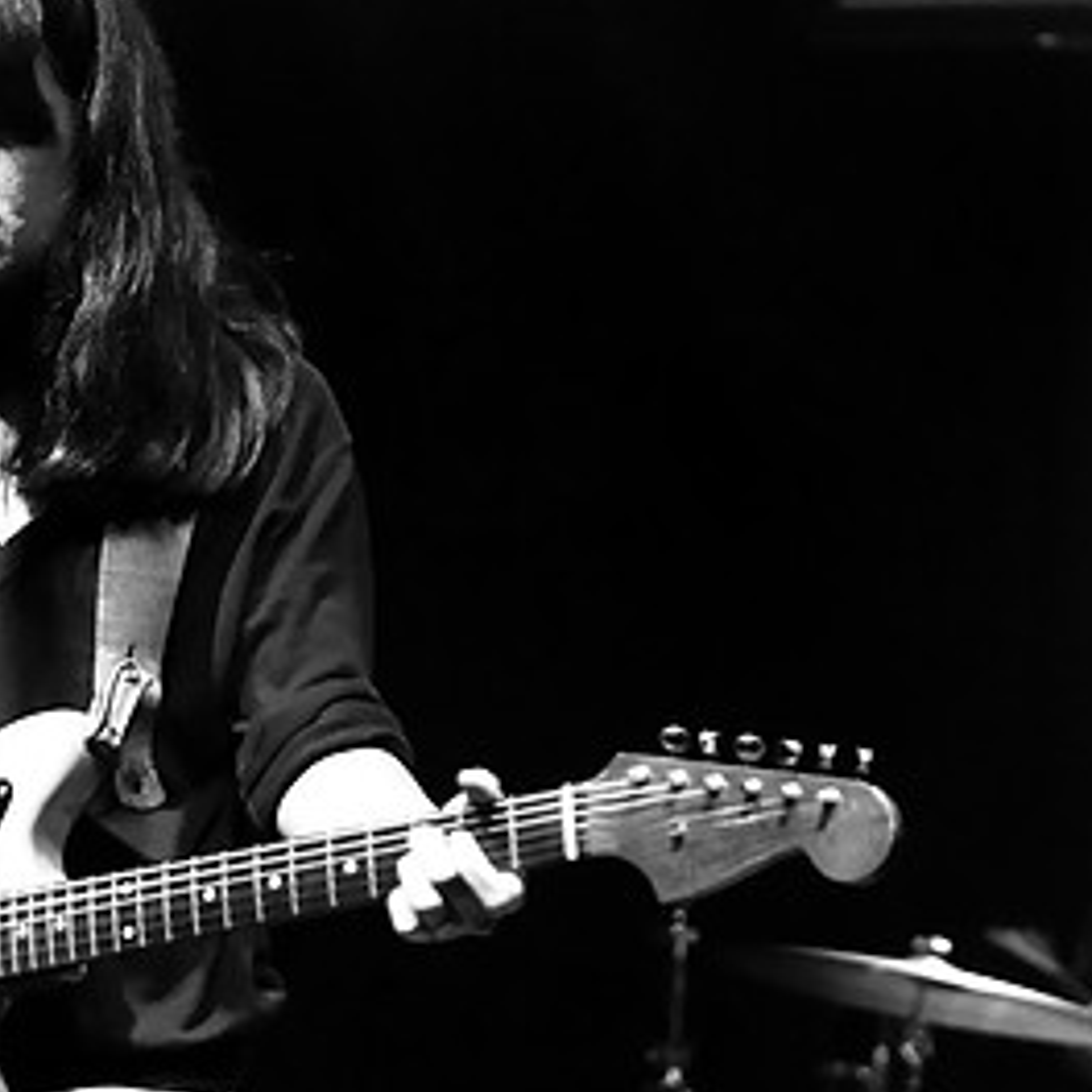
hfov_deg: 20.6
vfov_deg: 20.6
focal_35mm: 84
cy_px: 507
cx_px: 467
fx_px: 2998
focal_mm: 30
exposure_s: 1/80
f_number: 1.8
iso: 1000
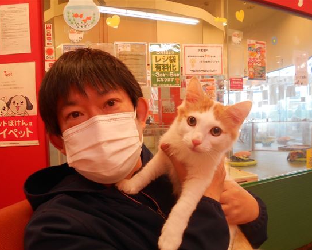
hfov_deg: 62.2
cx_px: 150
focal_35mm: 28
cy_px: 129
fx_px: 259
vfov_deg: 51.5
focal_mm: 4.6
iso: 110
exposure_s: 1/30
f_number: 3.2
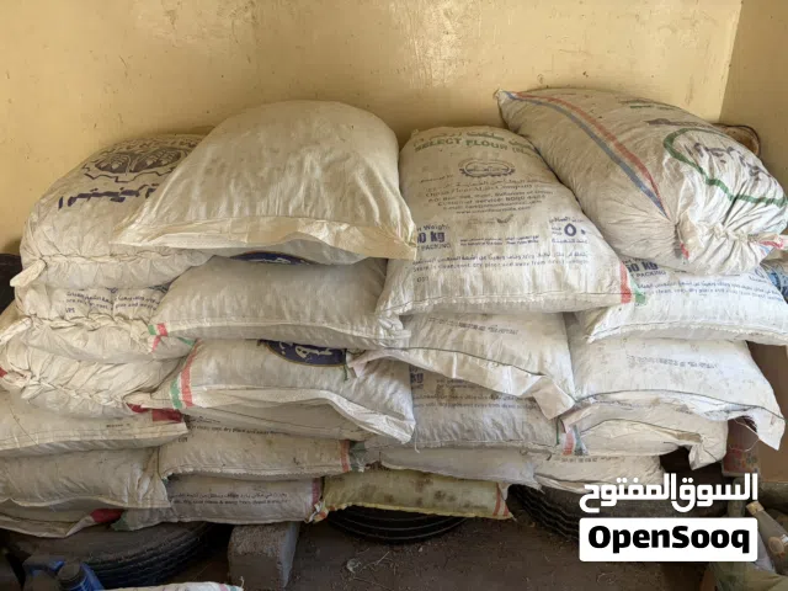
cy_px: 296
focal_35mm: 26
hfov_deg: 67.3
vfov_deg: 53.1
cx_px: 394
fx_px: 592
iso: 125
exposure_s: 1/88
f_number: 1.6
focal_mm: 5.96
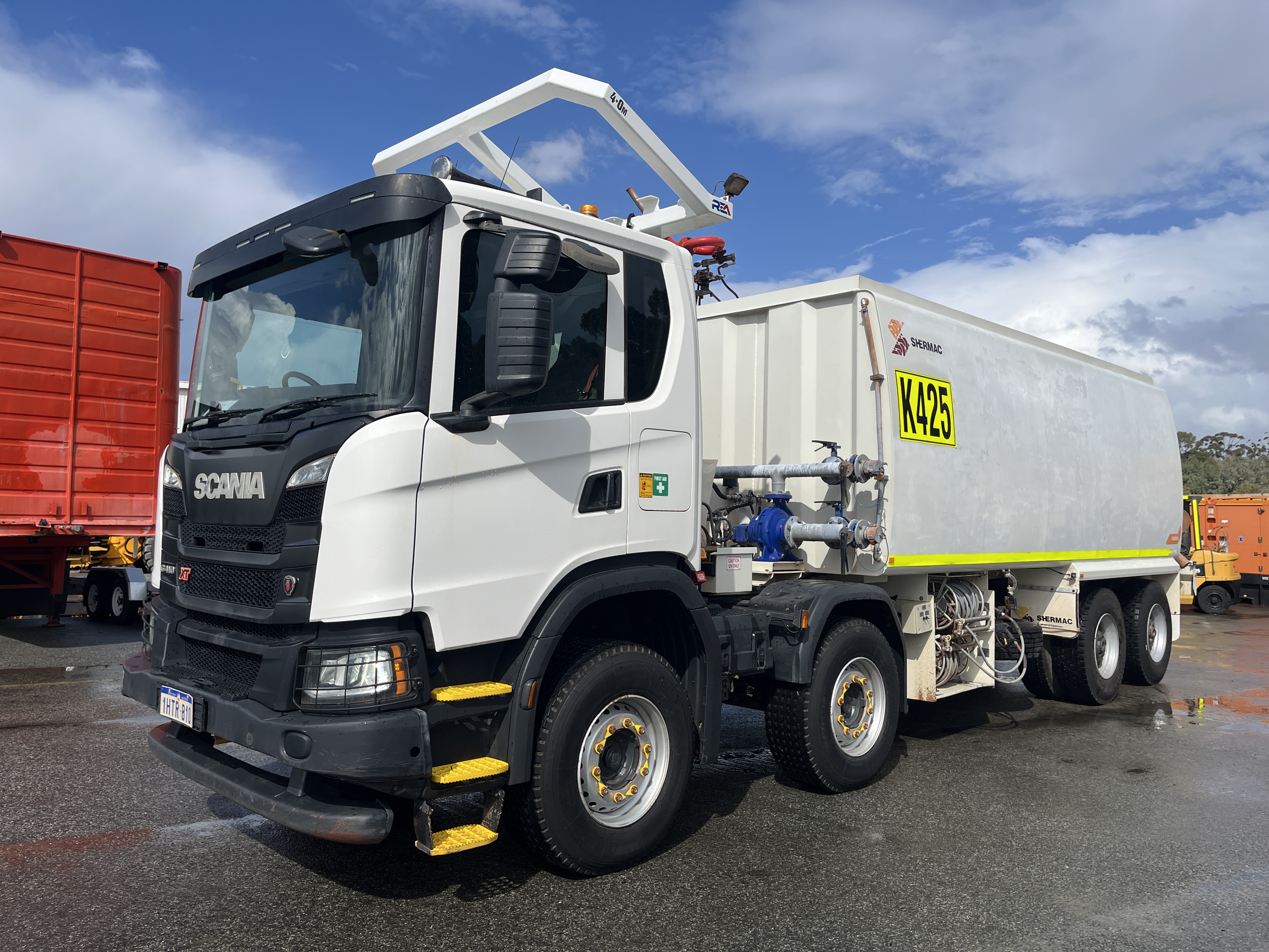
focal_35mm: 26
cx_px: 634
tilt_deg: +5.8
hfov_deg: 67.3
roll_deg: +1.1
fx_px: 953
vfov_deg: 53.1
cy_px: 476
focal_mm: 5.1
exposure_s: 1/6173
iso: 50
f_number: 1.6
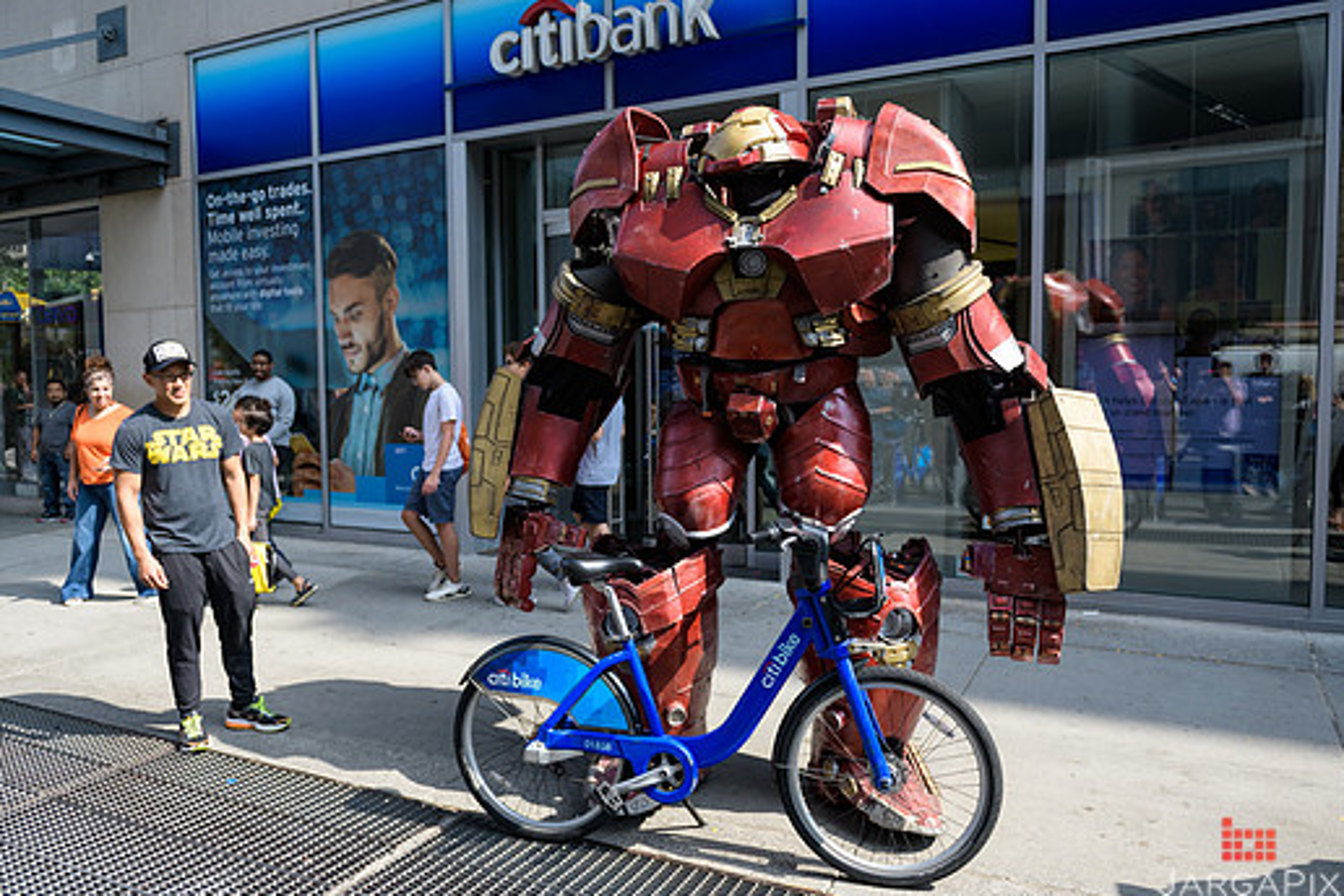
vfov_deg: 47.9
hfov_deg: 67.4
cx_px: 651
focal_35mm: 27
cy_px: 449
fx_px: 1008
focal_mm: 24
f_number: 3.2
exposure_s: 1/1250
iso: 200
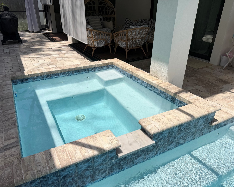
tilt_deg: -27.1
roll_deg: +1.3
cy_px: 97
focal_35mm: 26
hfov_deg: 65.9
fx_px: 180
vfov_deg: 54.9
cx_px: 107
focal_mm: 6.76
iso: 80
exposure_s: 1/3584
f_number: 1.78
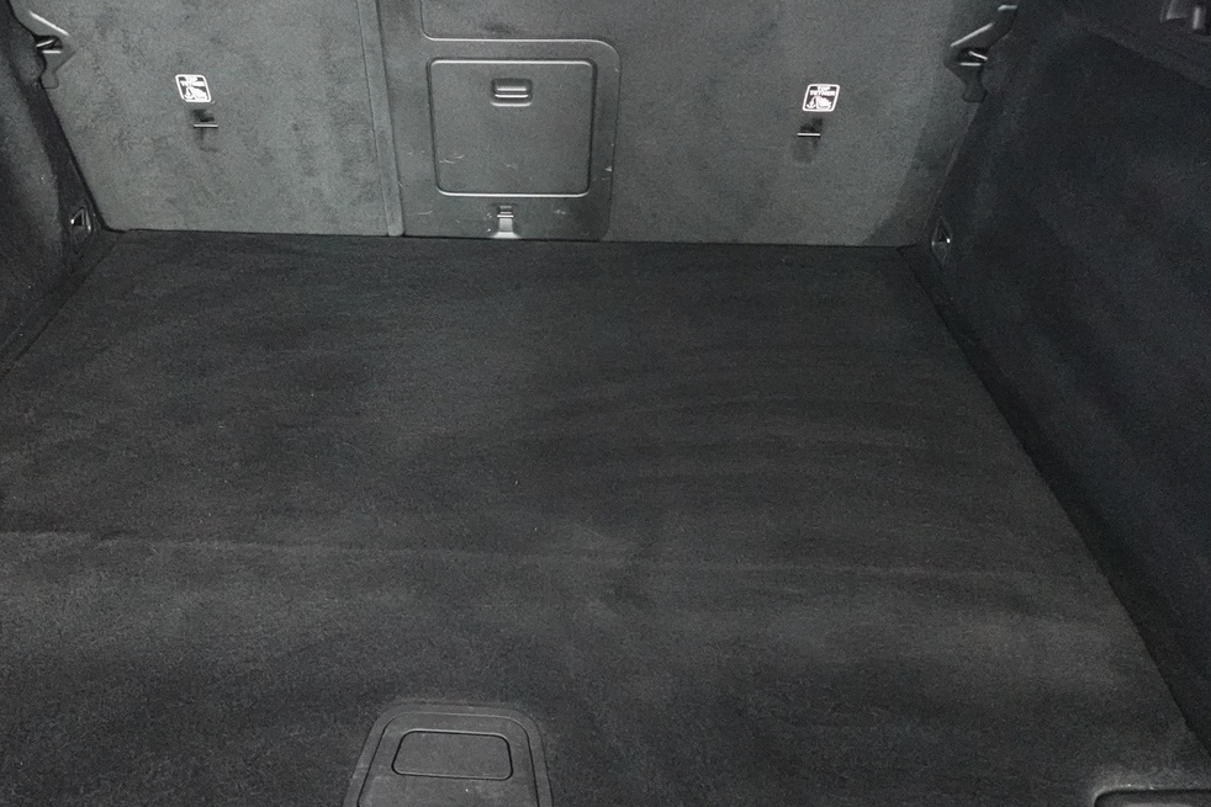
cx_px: 483
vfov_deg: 39.3
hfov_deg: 56.8
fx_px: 1110
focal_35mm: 33
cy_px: 246
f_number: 2
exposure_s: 1/80
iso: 5000
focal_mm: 7.6
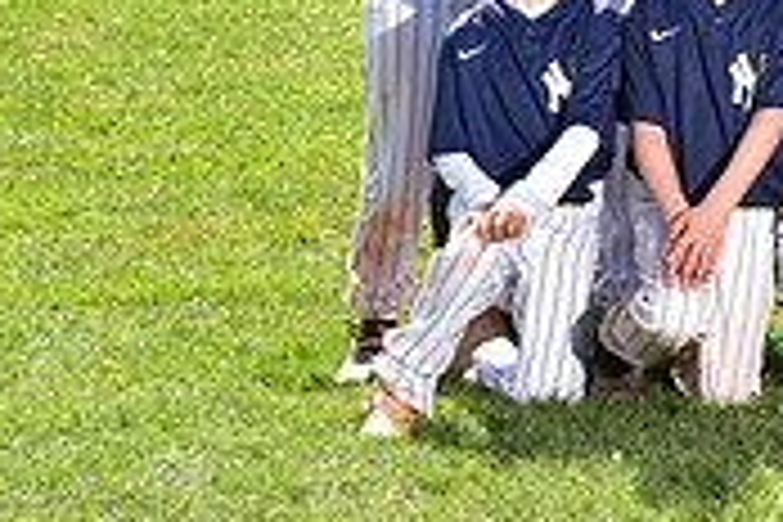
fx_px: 5089
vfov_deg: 5.8
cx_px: 878
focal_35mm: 234
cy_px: -241
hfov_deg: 8.7
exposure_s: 1/200
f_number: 9
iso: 250
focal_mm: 70
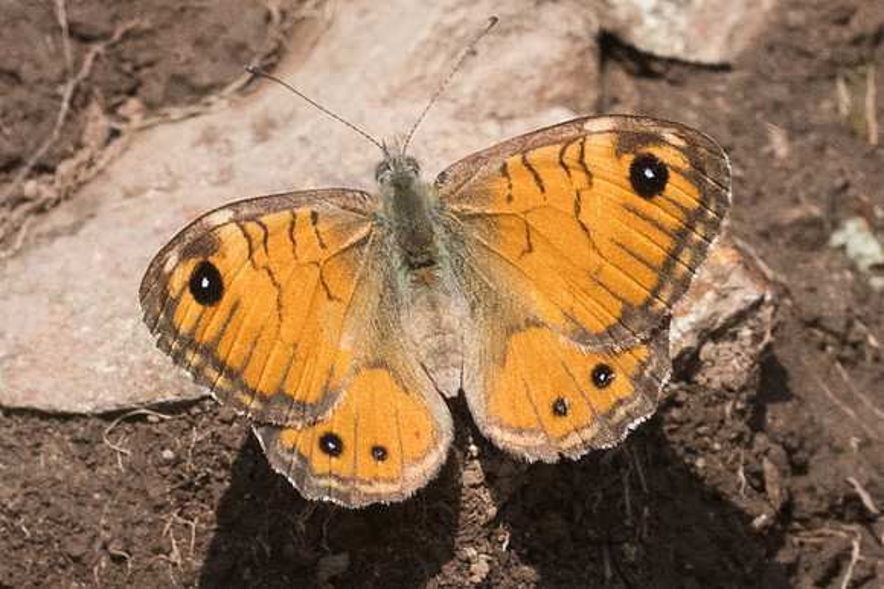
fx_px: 28338
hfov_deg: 1.8
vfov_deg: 1.2
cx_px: 379
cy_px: 455
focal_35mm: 1155
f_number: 11
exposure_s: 1/800
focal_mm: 150
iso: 800
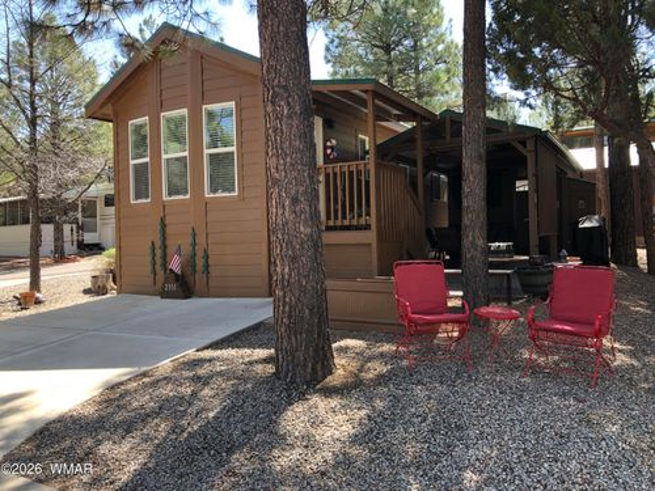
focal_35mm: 28
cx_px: 328
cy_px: 246
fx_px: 530
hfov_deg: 63.4
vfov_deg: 49.7
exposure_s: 1/141
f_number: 1.8
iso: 20
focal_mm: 4
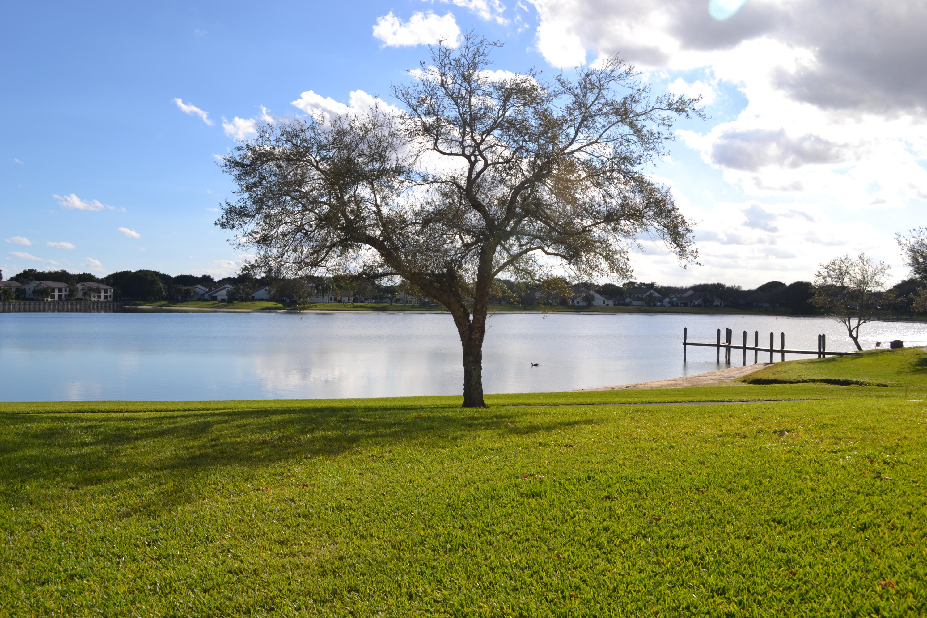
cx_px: 464
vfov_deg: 40.0
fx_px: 850
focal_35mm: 33
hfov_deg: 57.2
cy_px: 309
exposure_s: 1/250
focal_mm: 22
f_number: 8
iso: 100
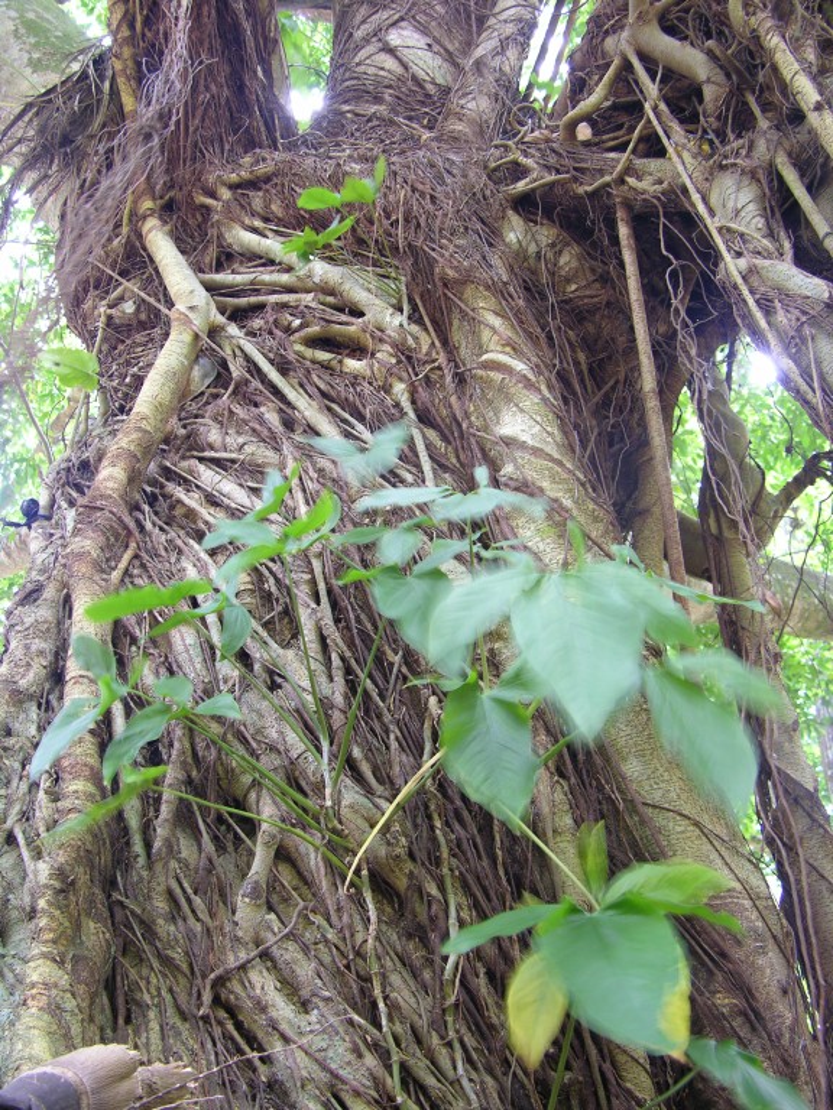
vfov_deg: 52.6
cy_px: 555
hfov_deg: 40.7
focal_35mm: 35
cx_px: 416
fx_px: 1123
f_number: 2.8
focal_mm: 8.9
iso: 79
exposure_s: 1/3.9
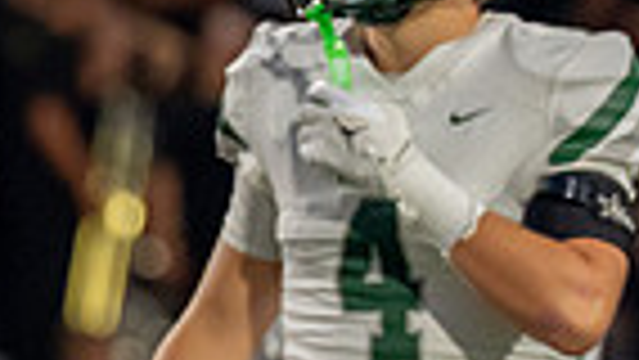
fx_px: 24561
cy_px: 365
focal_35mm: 1449
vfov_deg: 0.8
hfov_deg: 1.5
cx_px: -346
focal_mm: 200
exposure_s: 1/1600
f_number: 2.8
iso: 2000
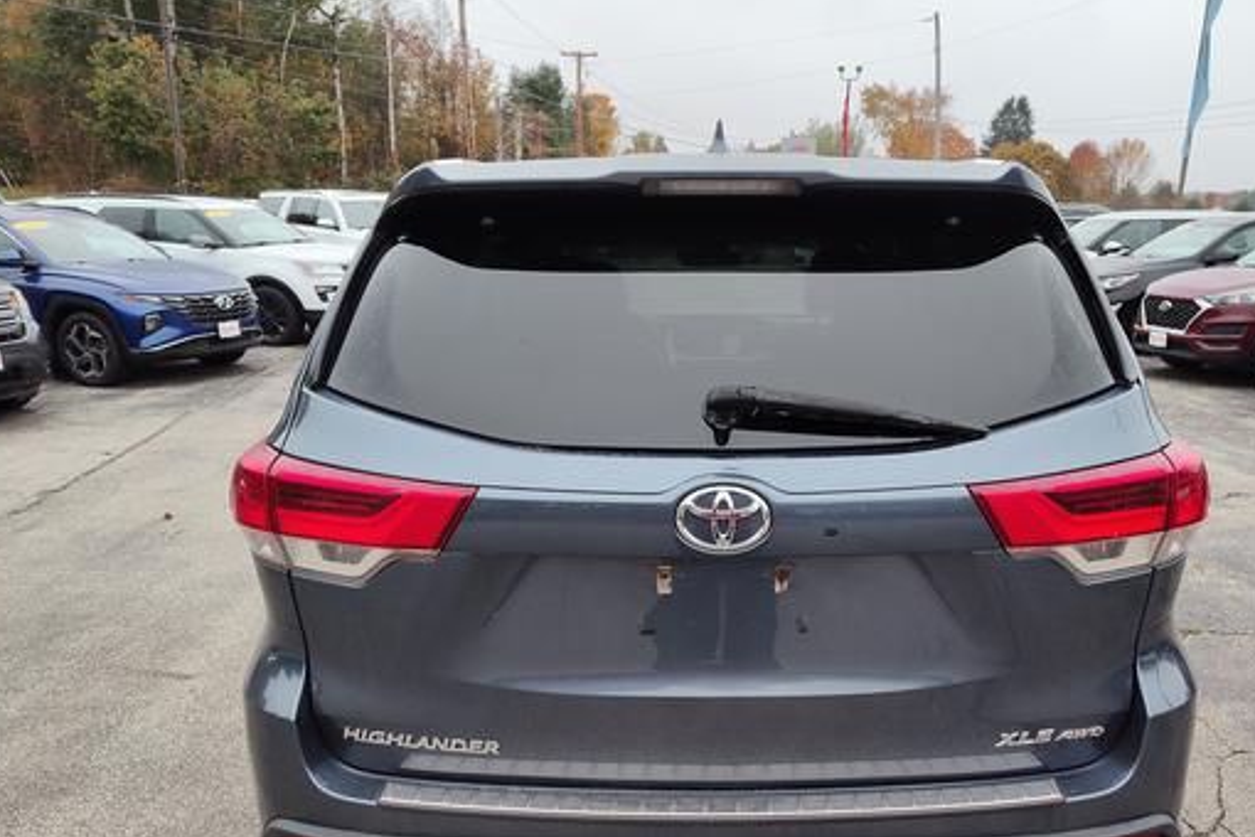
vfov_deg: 43.2
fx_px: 1046
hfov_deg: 61.7
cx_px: 716
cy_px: 532
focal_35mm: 30
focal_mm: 5.56
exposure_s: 1/211
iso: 100
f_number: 1.88
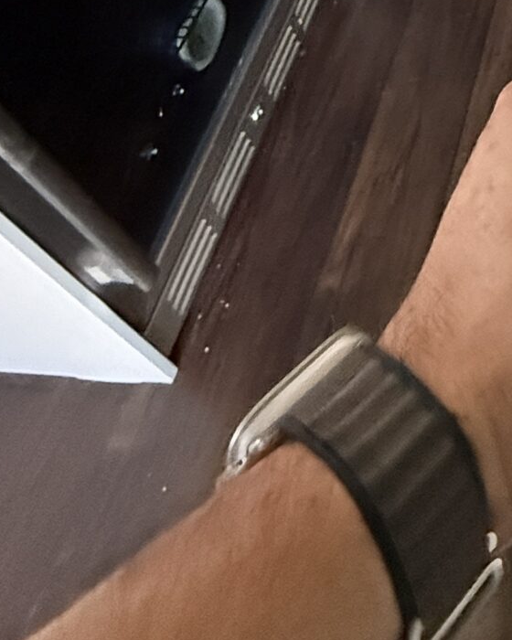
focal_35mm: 50
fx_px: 947
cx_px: 695
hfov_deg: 25.3
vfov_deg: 27.1
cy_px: -305
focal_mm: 2.22
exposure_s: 1/58
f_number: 2.2
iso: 1000
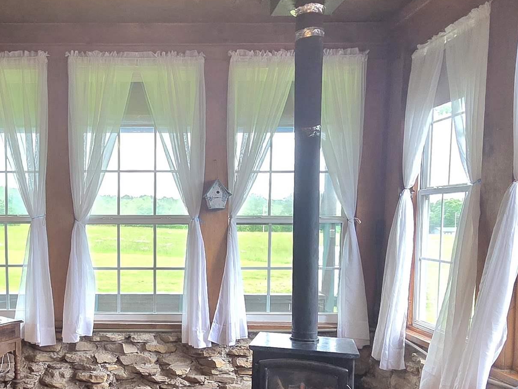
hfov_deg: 52.7
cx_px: 123
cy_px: 262
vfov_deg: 42.3
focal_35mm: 33
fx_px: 494
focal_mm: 2.2
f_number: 2.2
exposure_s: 1/120
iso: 200
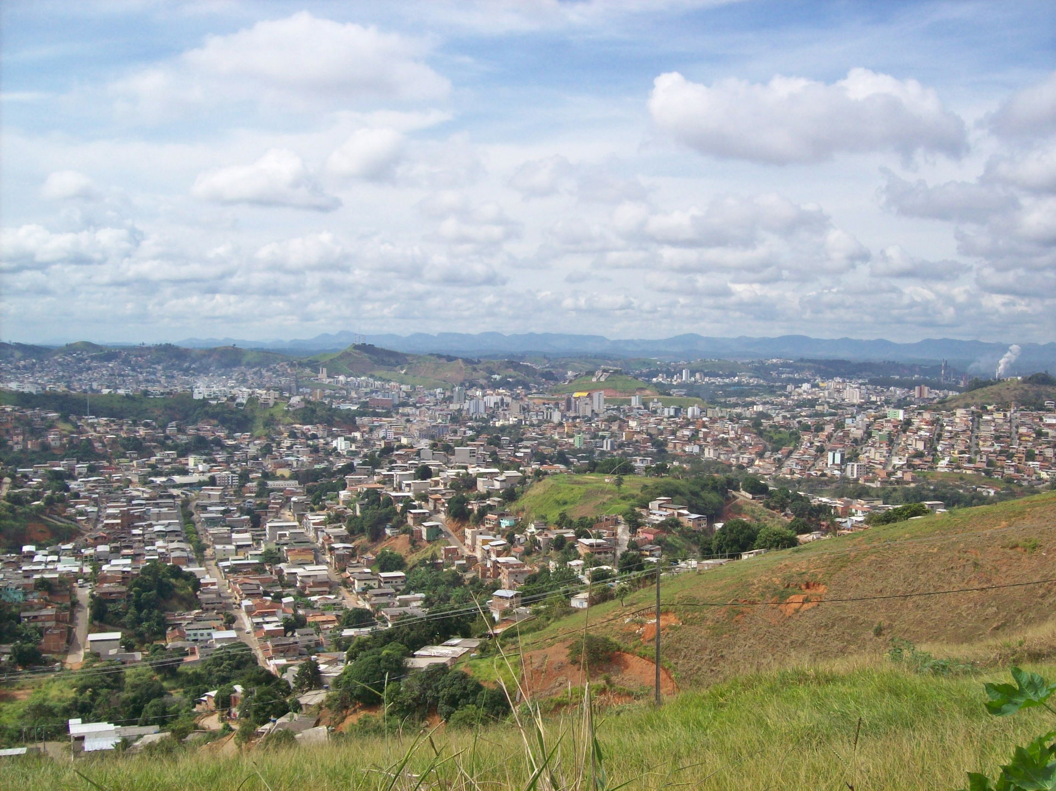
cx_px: 528
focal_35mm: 36
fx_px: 1098
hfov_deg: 51.4
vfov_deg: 39.6
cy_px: 396
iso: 80
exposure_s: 1/650
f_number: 4.8
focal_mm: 6
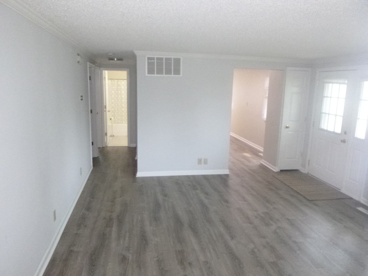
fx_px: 266
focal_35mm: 25
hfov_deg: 69.4
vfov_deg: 54.9
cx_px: 184
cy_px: 138
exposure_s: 1/60
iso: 800
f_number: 3.9
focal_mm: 4.5
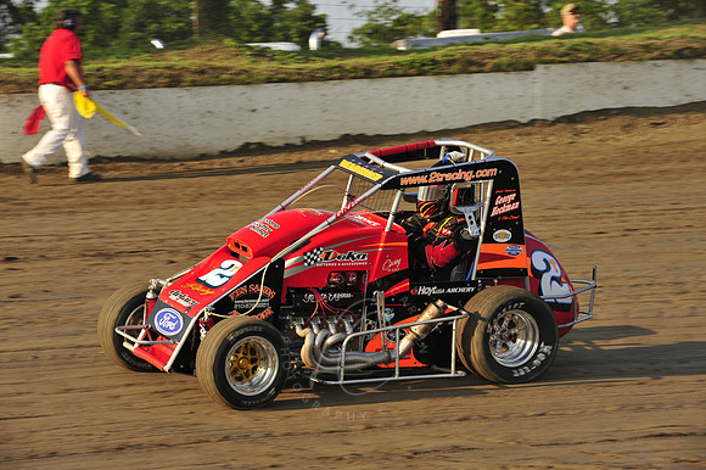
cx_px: 353
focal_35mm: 155
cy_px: 235
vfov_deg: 8.8
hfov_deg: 13.3
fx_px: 3038
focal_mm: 155
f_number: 11
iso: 400
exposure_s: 1/320
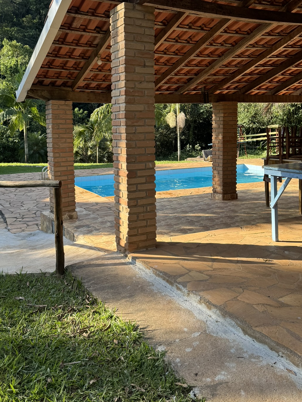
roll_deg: +0.3
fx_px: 419
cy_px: 166
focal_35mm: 36
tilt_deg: -5.8
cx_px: 140
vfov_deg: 51.1
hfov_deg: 39.6
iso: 80
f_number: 1.78
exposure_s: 1/664
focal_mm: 6.76
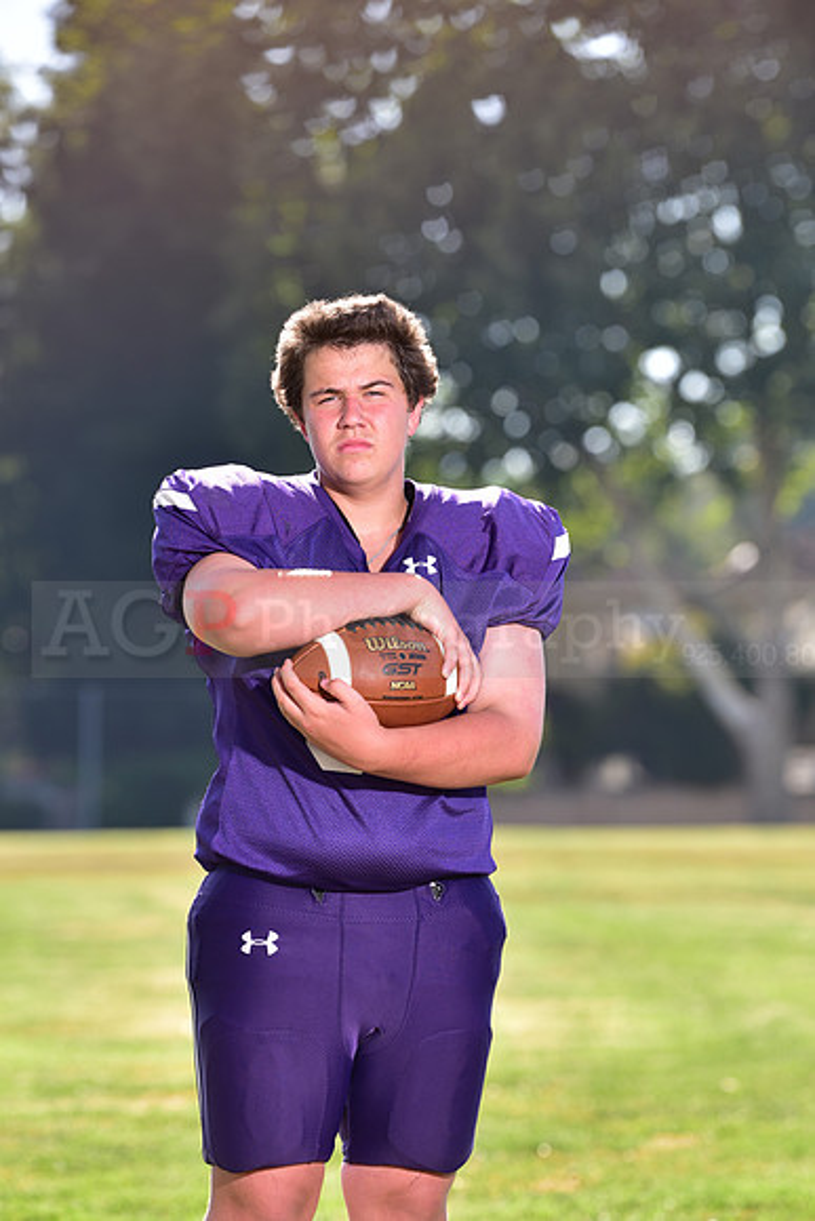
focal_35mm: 200
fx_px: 6787
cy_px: 610
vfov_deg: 10.3
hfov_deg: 6.9
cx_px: 408
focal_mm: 200
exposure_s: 1/250
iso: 100
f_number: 5
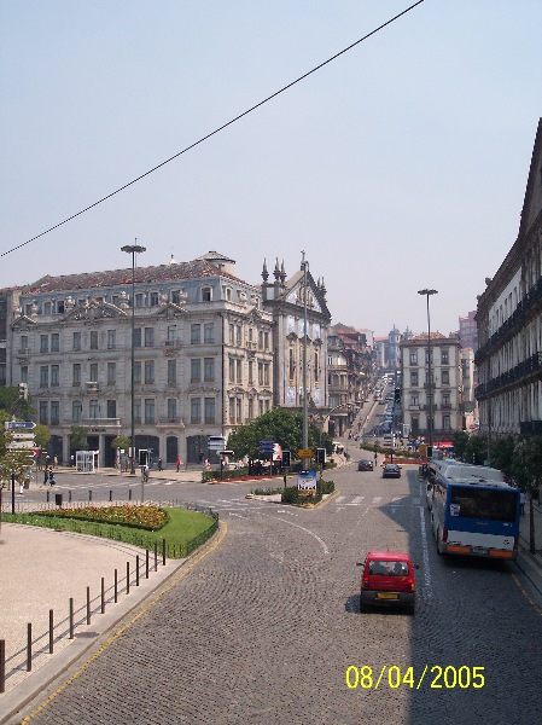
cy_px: 362
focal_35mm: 38
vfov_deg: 49.0
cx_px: 271
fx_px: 794
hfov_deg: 37.7
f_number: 4.8
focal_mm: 8
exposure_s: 1/700
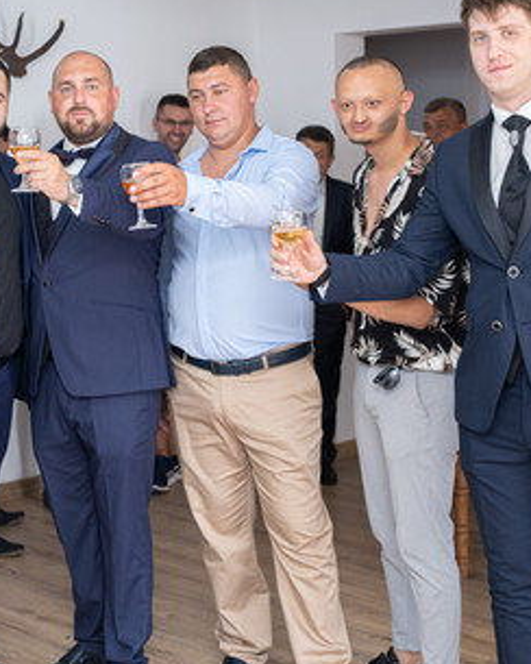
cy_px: 210
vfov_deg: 27.3
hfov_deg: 21.6
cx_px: 44
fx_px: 1355
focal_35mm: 69
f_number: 2.8
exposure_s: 1/125
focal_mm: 23
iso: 800
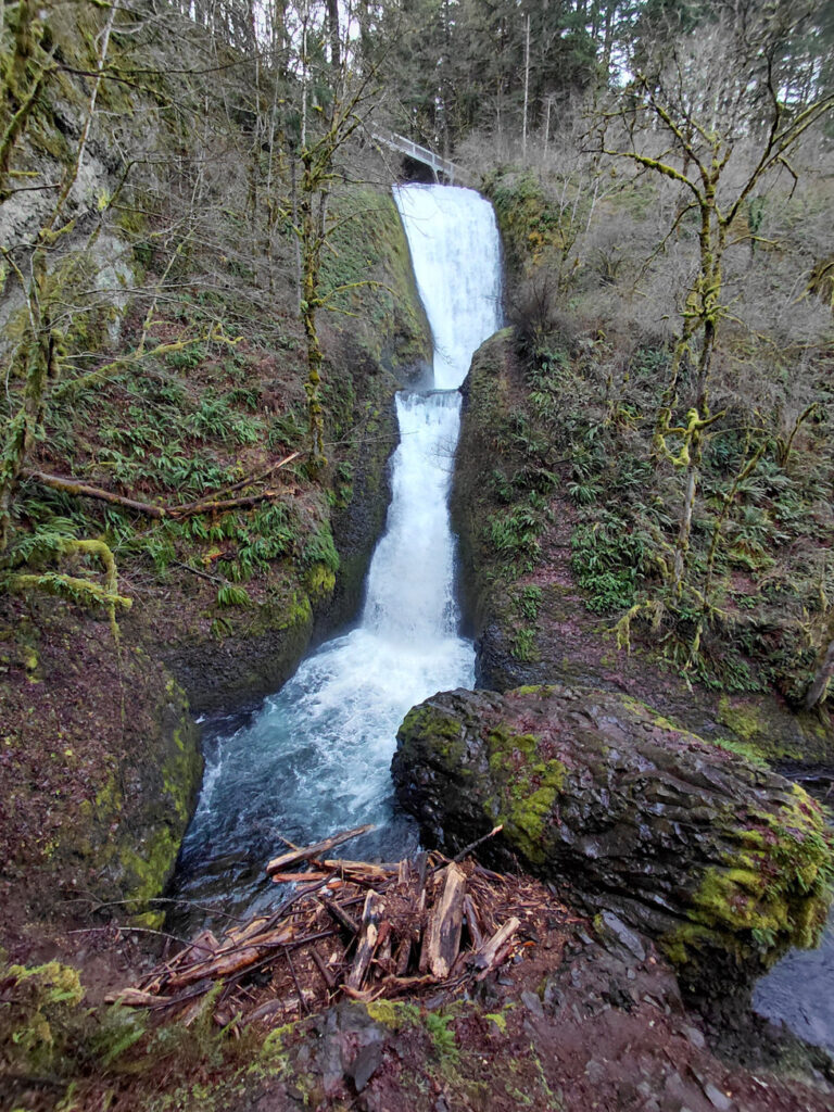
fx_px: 514
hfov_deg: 78.1
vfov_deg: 94.5
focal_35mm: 16
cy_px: 556
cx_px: 417
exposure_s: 1/150
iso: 40
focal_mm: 1.64
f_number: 2.2
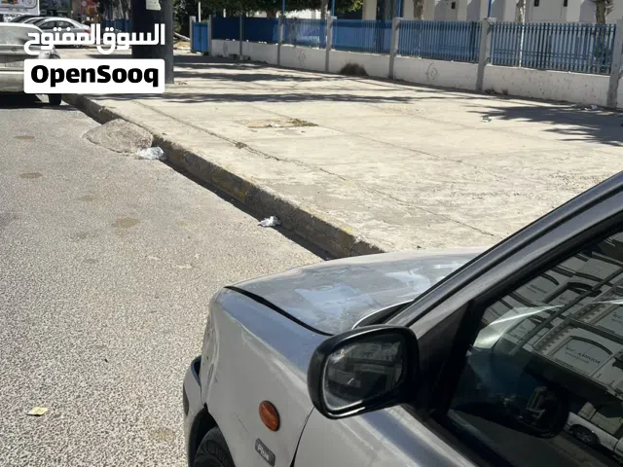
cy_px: 234
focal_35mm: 26
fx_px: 468
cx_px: 312
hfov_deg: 67.3
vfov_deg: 53.1
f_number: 1.5
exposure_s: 1/4274
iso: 50
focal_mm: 5.7
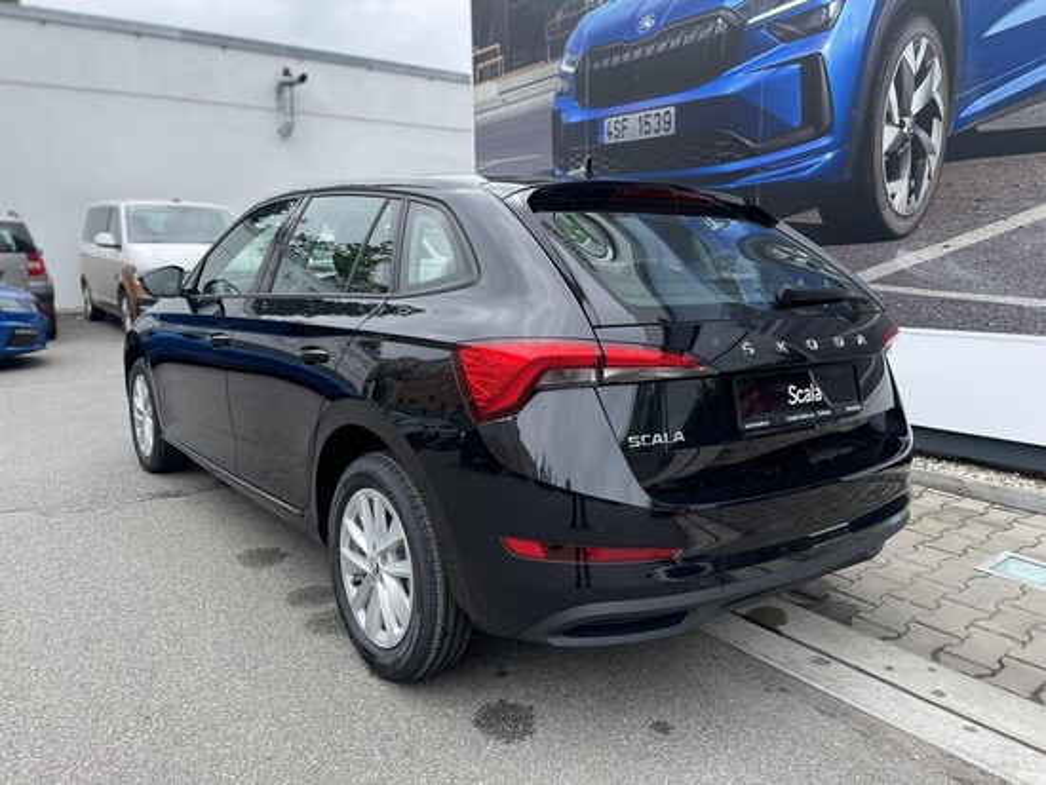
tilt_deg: -8.8
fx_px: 786
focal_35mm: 26
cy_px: 392
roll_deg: +0.8
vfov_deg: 53.1
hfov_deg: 67.3
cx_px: 523
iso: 50
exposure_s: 1/963
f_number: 1.6
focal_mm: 4.2
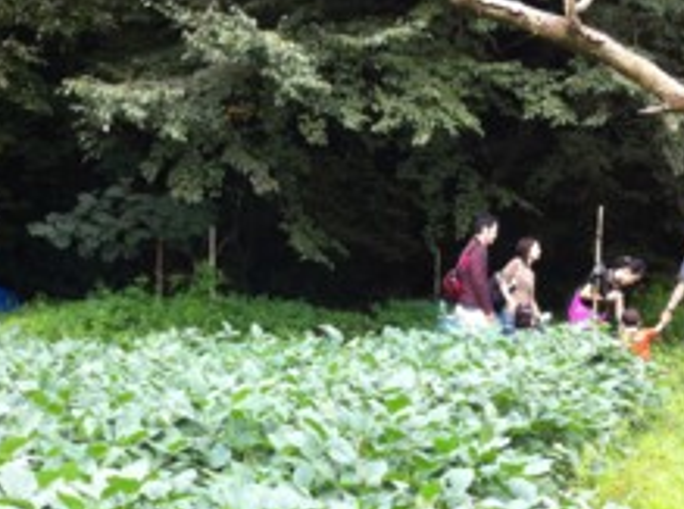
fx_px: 1419
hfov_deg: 27.1
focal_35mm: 72
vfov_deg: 20.3
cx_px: 328
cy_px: 312
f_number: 2.8
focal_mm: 3.85
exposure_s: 1/135
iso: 80
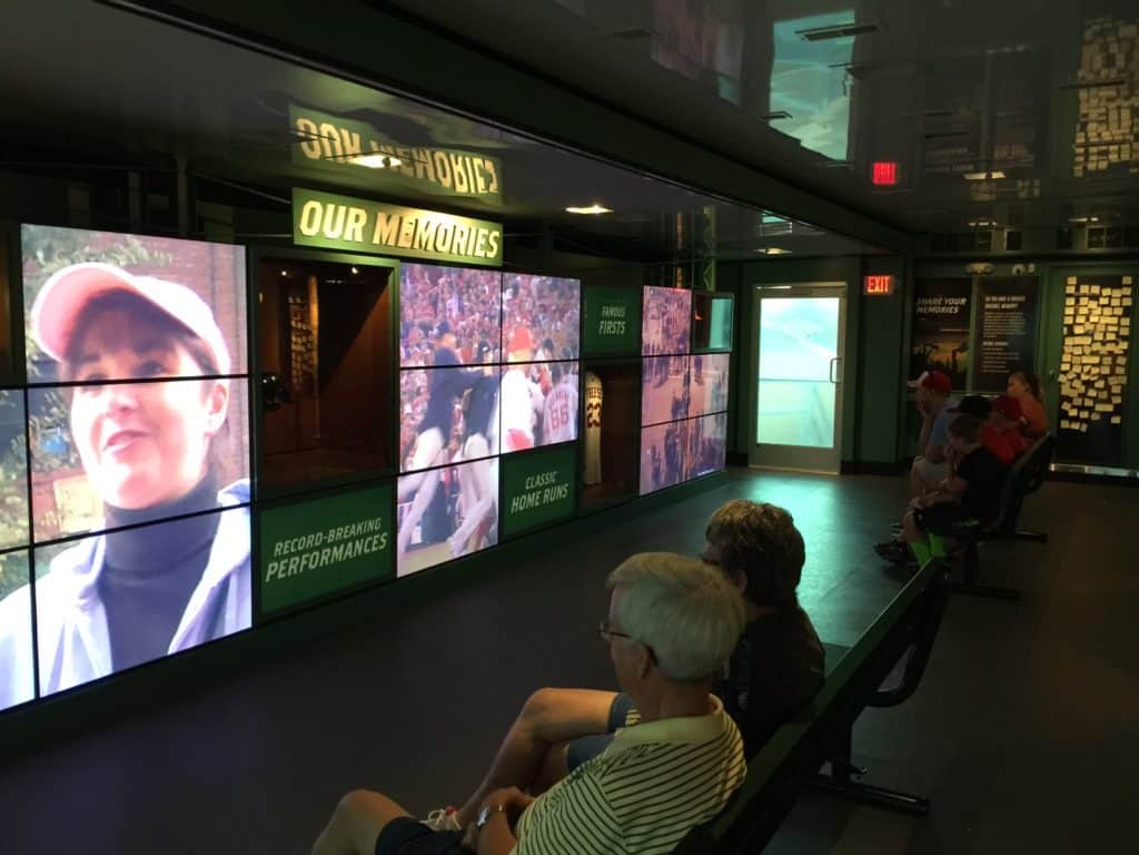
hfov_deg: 61.7
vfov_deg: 48.2
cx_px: 570
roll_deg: -1.1
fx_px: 954
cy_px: 428
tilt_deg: -4.3
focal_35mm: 29
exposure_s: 1/15
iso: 125
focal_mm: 4.15
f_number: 2.2
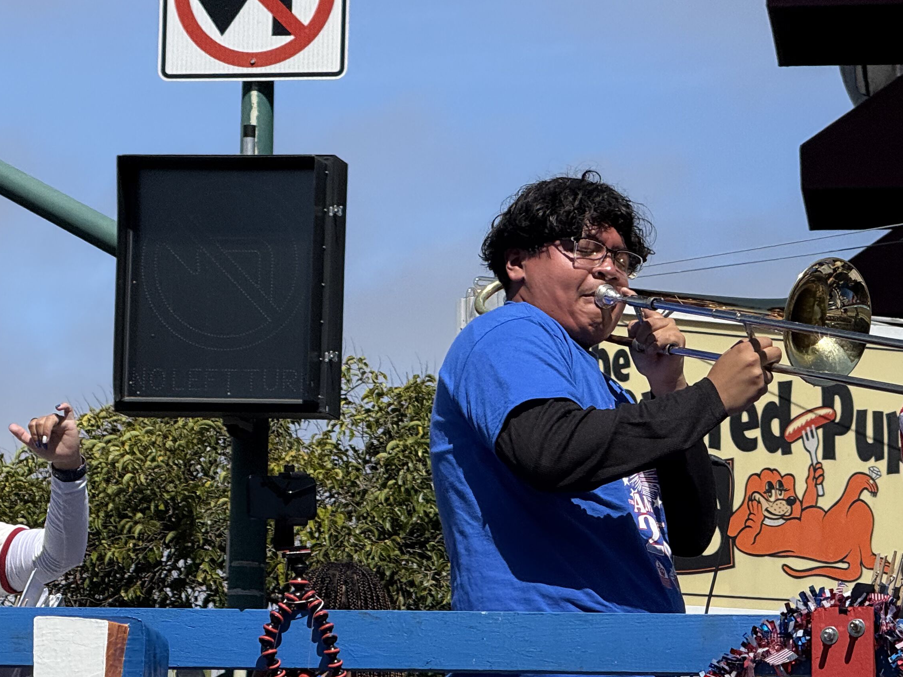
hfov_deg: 9.3
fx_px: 5556
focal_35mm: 213
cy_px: 466
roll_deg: -1.0
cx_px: 536
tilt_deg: +7.7
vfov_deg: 7.0
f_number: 2.8
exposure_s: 1/3195
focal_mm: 15.66
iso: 64
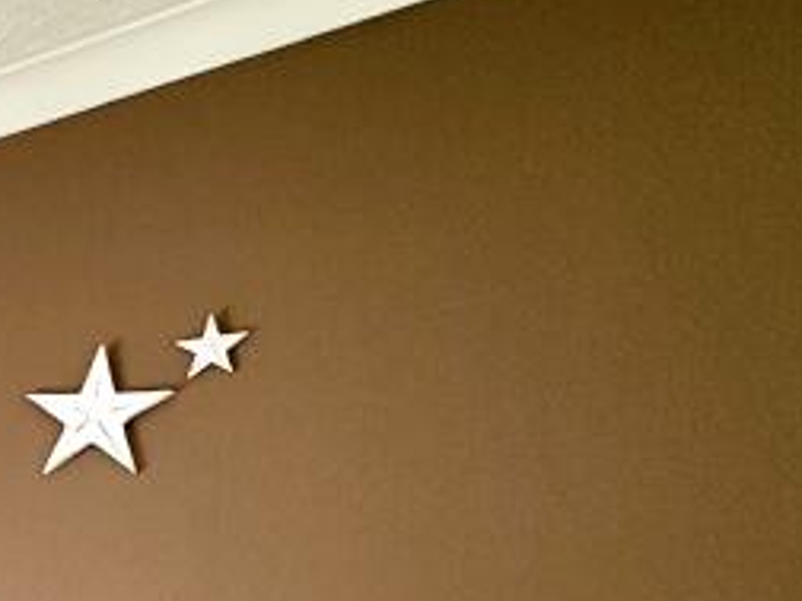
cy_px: 687
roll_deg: +0.7
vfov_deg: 23.8
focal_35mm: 57
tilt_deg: +5.8
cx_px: -554
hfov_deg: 23.0
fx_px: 1321
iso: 40
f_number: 2.2
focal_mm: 2.22
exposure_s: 1/327
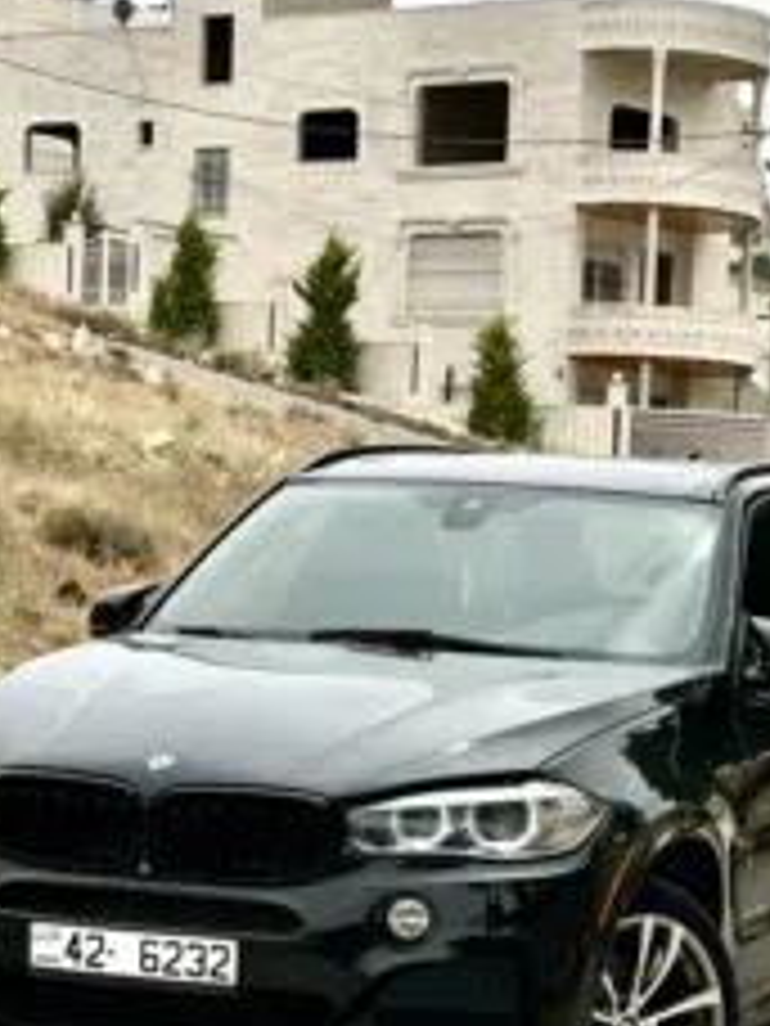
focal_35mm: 135
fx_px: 4004
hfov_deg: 11.0
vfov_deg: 14.5
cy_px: 868
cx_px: 495
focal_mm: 9
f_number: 2.8
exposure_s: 1/786
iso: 32
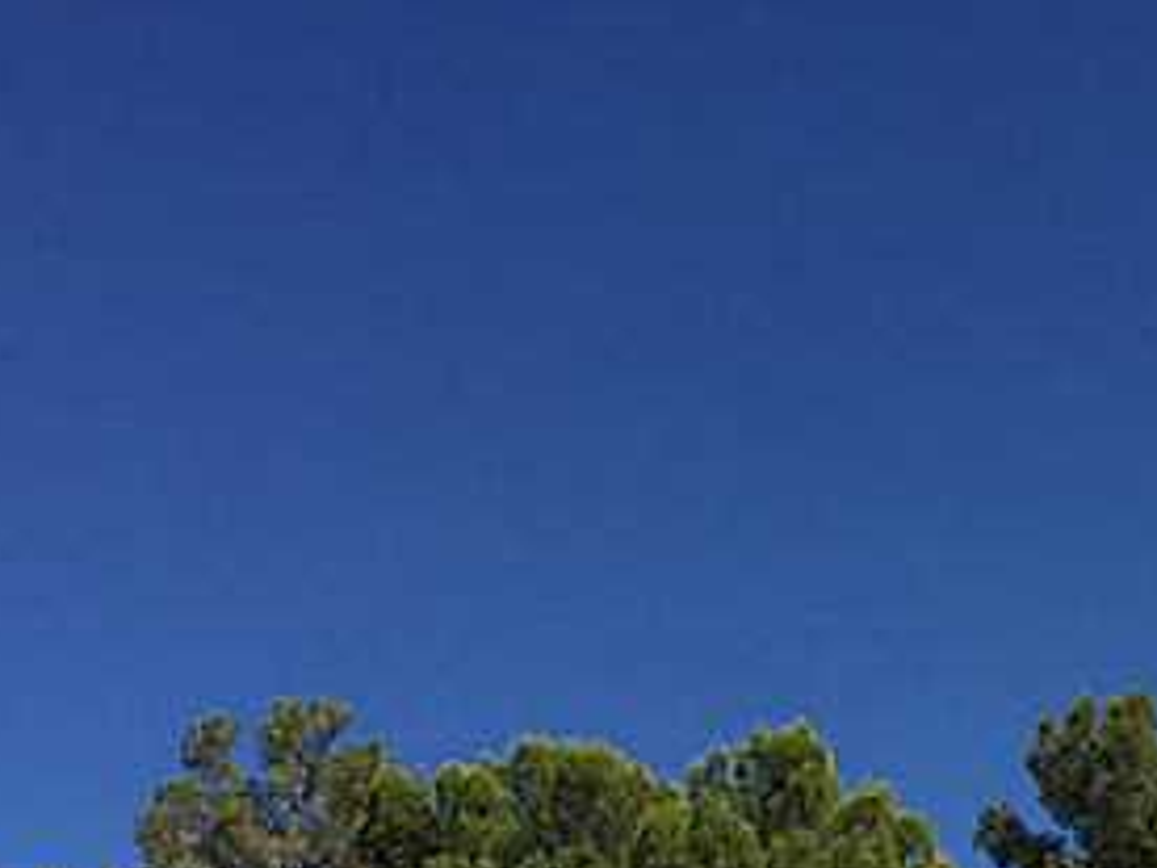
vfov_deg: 16.7
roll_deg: -0.4
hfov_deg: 23.0
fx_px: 2808
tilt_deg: +11.2
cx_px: 905
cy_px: 1082
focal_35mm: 84
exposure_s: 1/4950
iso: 32
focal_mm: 4.15
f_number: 2.2
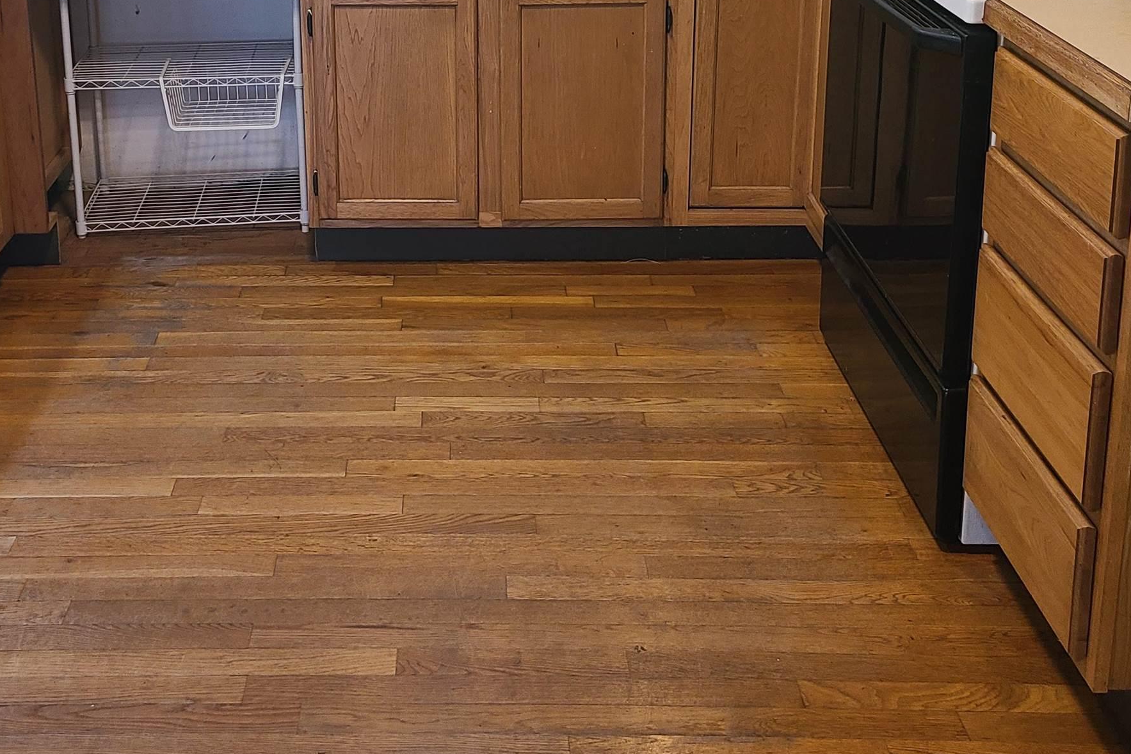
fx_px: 1476
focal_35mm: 47
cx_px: 428
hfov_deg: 41.6
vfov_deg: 27.4
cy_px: 52
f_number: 1.8
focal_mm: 5.4
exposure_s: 1/40
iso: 160
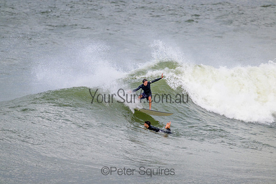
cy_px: 92
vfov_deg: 1.7
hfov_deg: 2.6
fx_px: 6134
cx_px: 138
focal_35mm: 800
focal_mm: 800
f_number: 11
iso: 900
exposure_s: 1/2000
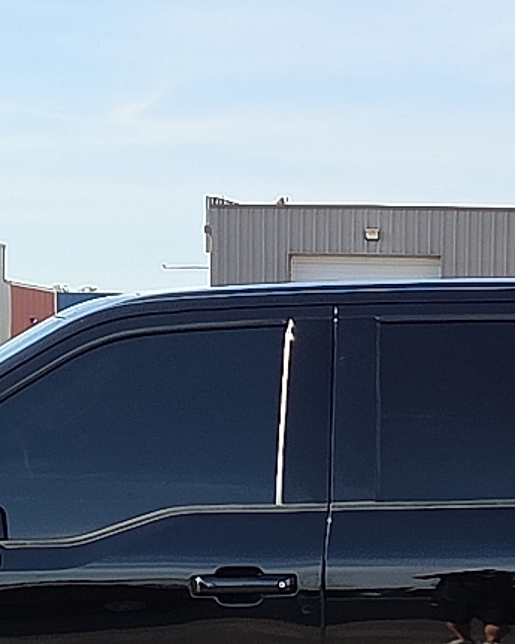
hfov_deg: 11.5
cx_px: 433
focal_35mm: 134
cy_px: 648
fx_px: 2552
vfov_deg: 14.1
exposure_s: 1/3333
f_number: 1.8
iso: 76
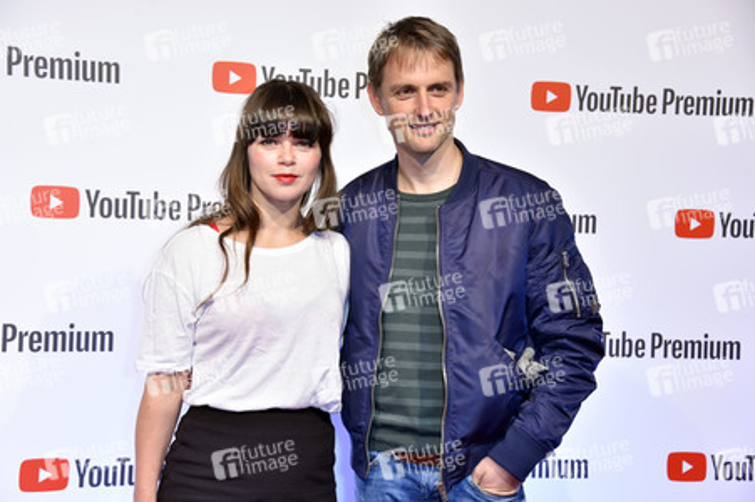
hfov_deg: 26.0
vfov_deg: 17.5
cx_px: 378
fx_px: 1635
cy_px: 251
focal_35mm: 78
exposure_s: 1/160
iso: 640
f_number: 5.6
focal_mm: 78
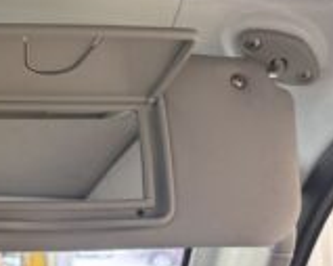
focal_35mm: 56
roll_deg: +0.7
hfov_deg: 30.3
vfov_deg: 27.1
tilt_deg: +11.3
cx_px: -29
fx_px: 552
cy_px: 118
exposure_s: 1/50
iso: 200
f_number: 1.6
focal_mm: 5.96
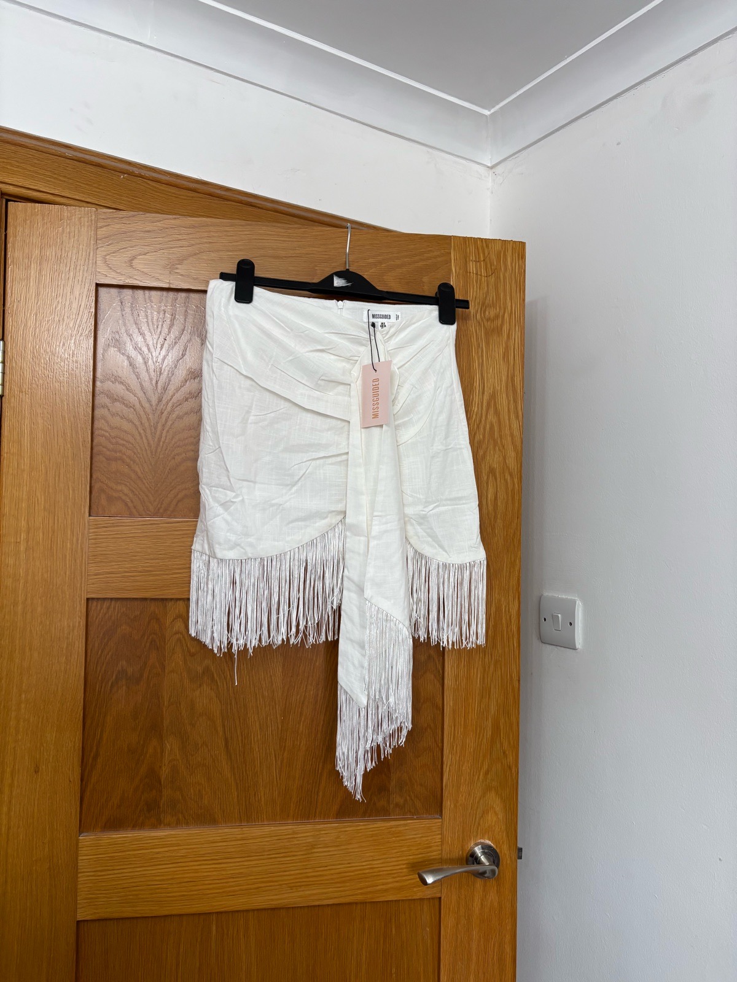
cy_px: 491
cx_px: 368
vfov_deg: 67.3
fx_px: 738
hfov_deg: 53.1
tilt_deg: +1.8
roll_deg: -1.7
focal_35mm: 26
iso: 125
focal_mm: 5.96
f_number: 1.6
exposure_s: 1/88
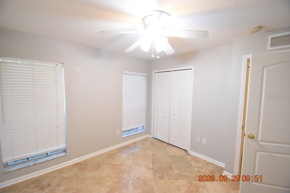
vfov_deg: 77.3
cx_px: 145
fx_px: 121
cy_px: 96
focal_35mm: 15
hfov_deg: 100.4
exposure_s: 1/60
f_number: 3.5
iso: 1400
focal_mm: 10
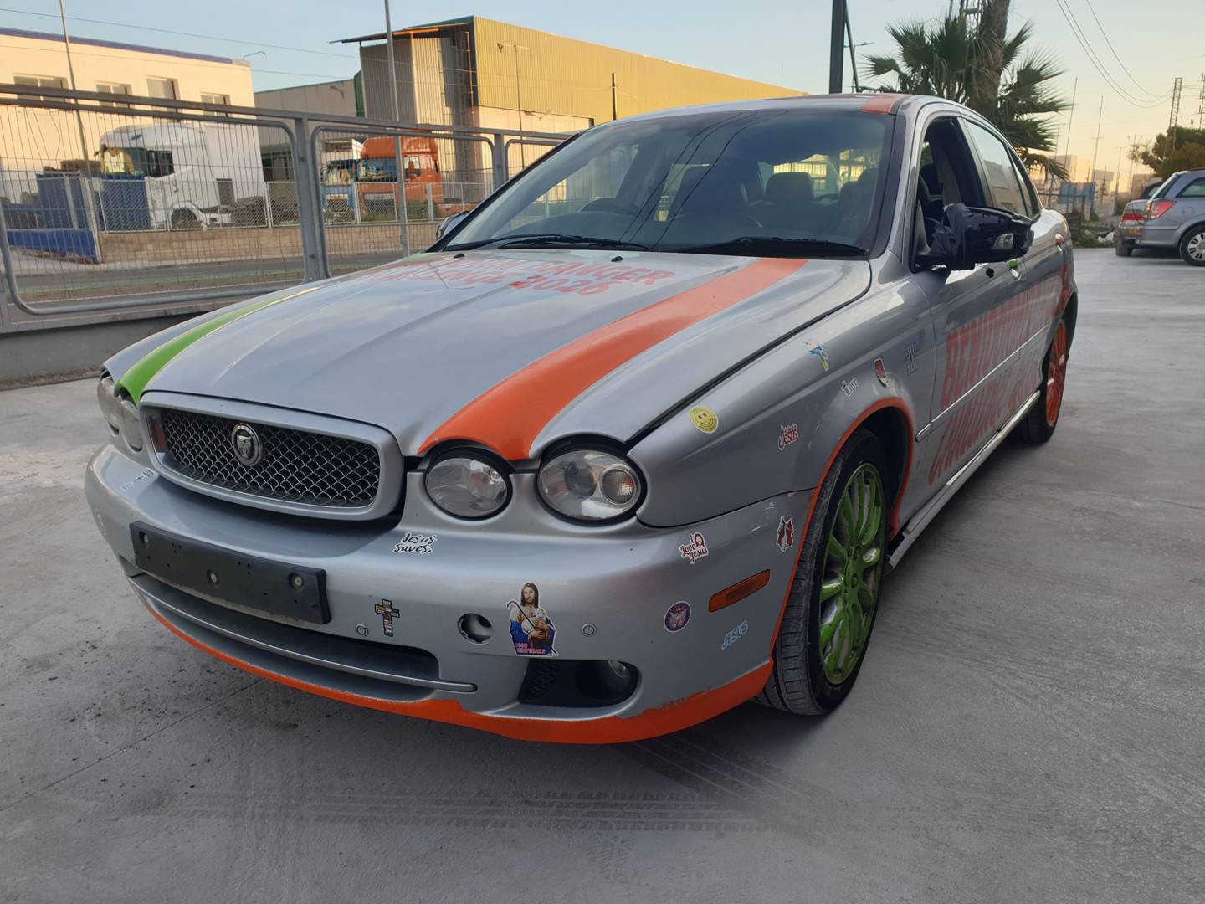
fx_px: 905
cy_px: 452
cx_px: 602
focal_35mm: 26
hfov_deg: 67.3
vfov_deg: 53.1
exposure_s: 1/246
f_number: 2.4
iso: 50
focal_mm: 4.3
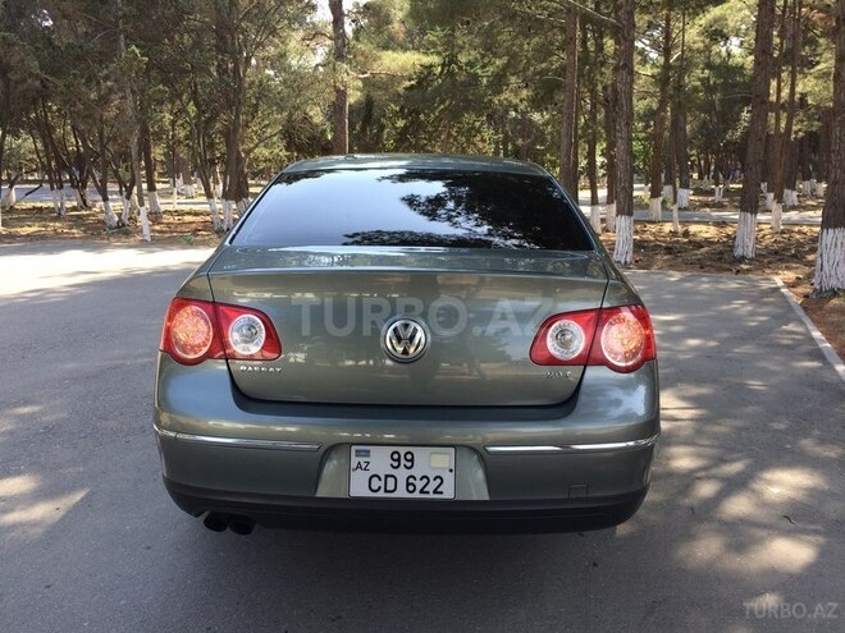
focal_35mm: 29
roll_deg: +0.1
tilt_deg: -10.3
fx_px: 708
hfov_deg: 61.7
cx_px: 422
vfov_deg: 48.2
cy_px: 316
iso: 32
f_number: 2.2
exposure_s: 1/318
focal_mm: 4.15
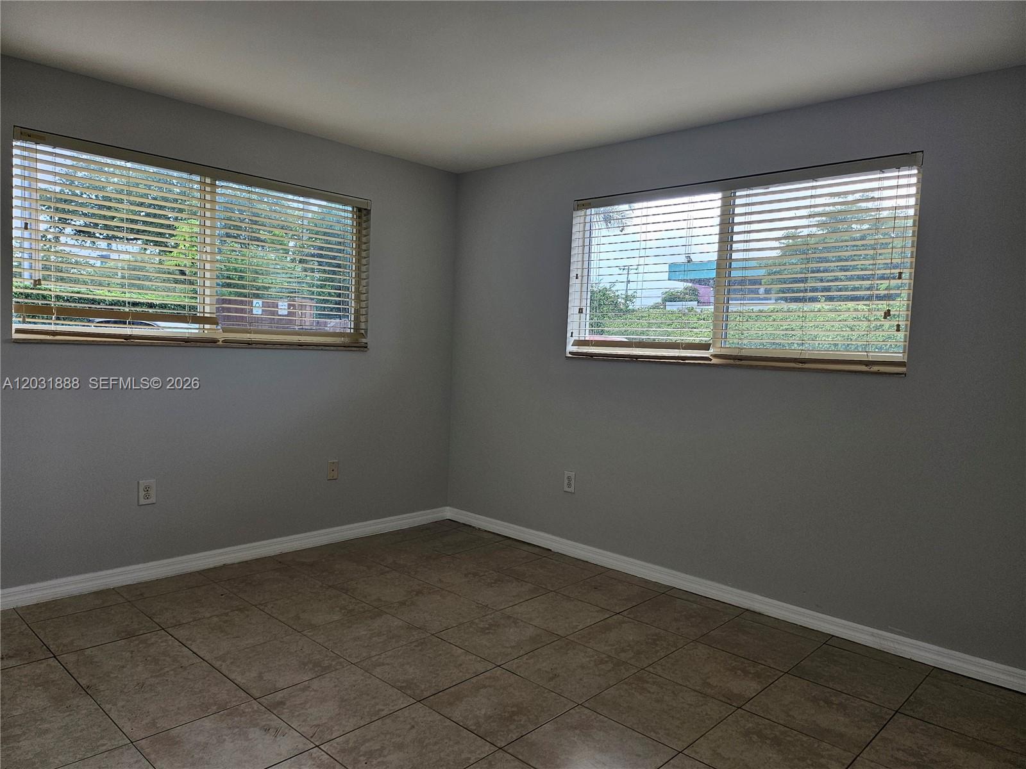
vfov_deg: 56.8
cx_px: 513
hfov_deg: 71.6
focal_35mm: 24
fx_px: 711
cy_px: 384
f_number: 1.8
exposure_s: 1/180
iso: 80
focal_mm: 5
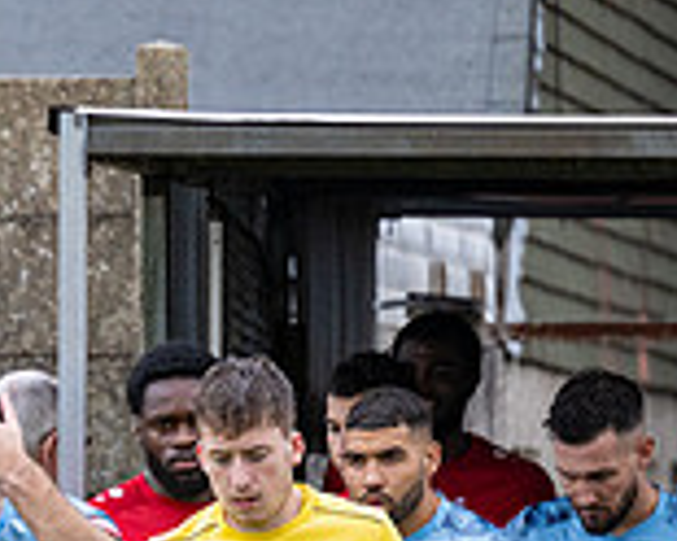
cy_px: 921
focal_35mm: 778
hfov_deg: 2.5
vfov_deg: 2.0
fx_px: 15588
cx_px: -572
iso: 1000
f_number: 4
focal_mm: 190
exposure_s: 1/1250
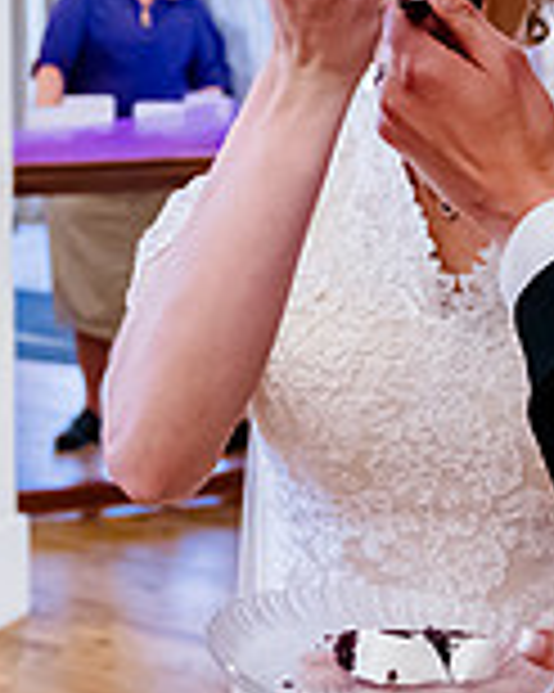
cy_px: 29
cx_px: 135
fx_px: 1744
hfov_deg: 17.9
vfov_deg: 21.8
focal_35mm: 85
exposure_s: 1/640
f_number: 3.2
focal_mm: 24
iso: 3200
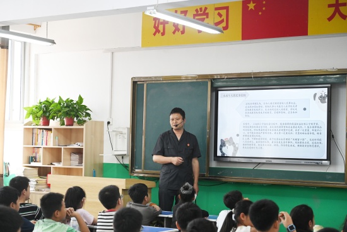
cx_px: 174
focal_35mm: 70
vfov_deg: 19.5
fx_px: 675
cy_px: 116
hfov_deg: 28.8
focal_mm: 70
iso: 1600
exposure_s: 1/250
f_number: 4
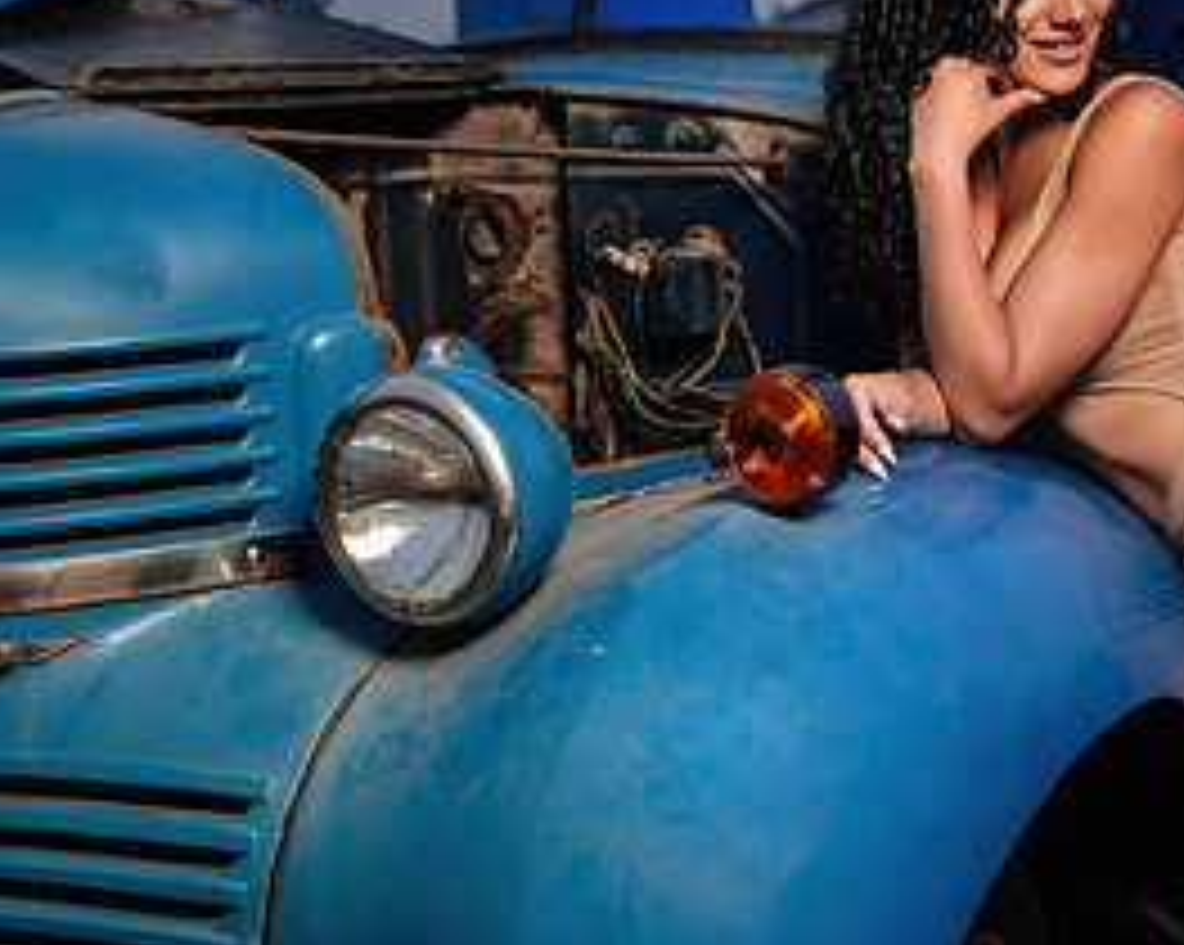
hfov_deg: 29.2
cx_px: 566
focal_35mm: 65
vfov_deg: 23.4
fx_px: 2276
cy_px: 600
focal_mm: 28.5
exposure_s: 1/40
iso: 64
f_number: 3.5
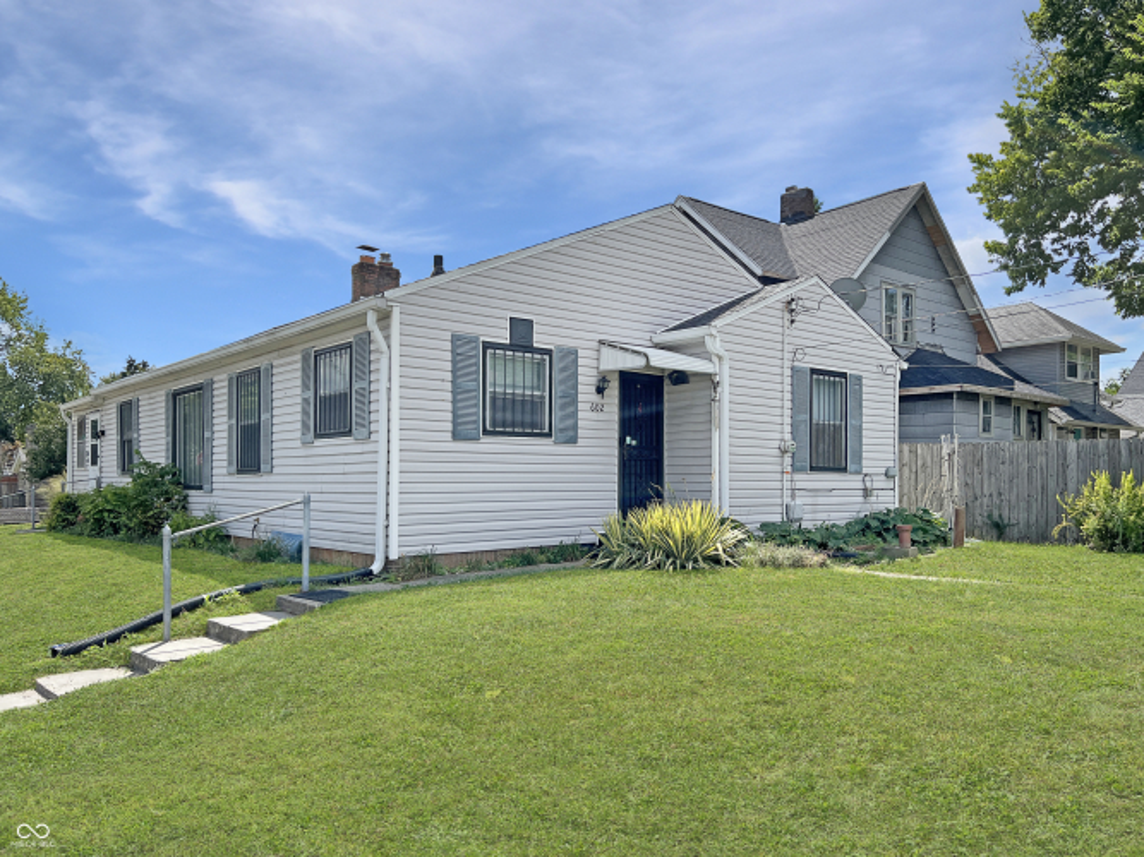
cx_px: 572
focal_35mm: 26
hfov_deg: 67.3
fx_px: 859
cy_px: 428
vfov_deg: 53.0
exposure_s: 1/5319
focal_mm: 5.7
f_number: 1.5
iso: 50
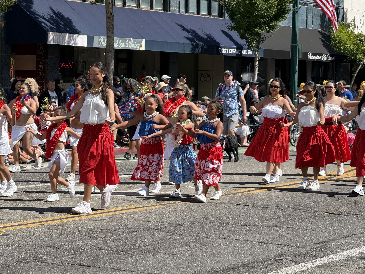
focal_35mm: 120
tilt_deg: -2.2
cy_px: 137
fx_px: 1265
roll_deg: -0.9
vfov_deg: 12.3
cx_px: 182
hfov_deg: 16.4
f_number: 2.8
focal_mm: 15.66
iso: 64
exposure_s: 1/870
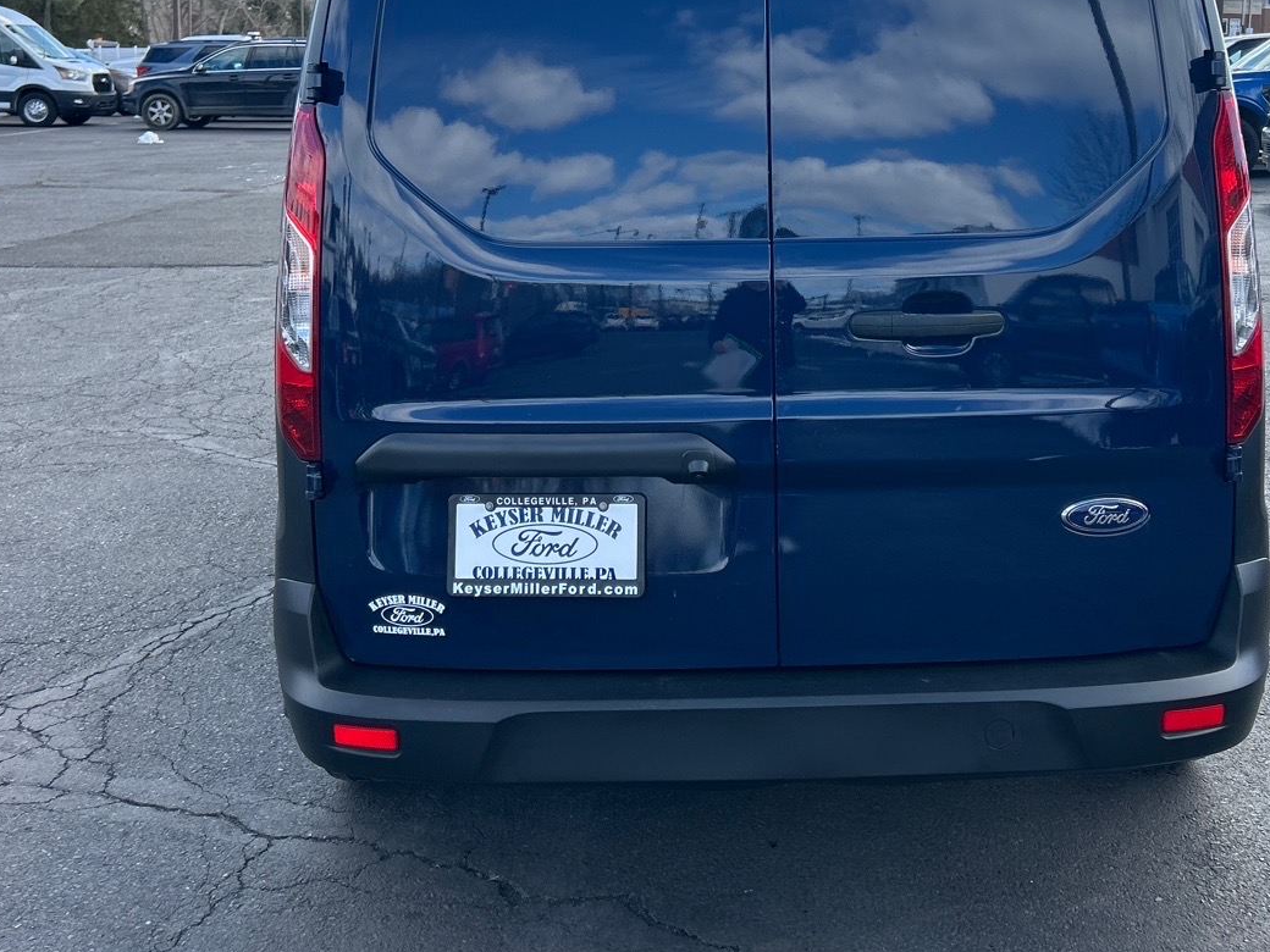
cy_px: 253
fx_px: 1468
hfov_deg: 46.4
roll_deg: -1.1
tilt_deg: -6.2
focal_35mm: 40
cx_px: 785
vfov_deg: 35.3
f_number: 1.5
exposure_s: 1/1597
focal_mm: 5.7
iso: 50
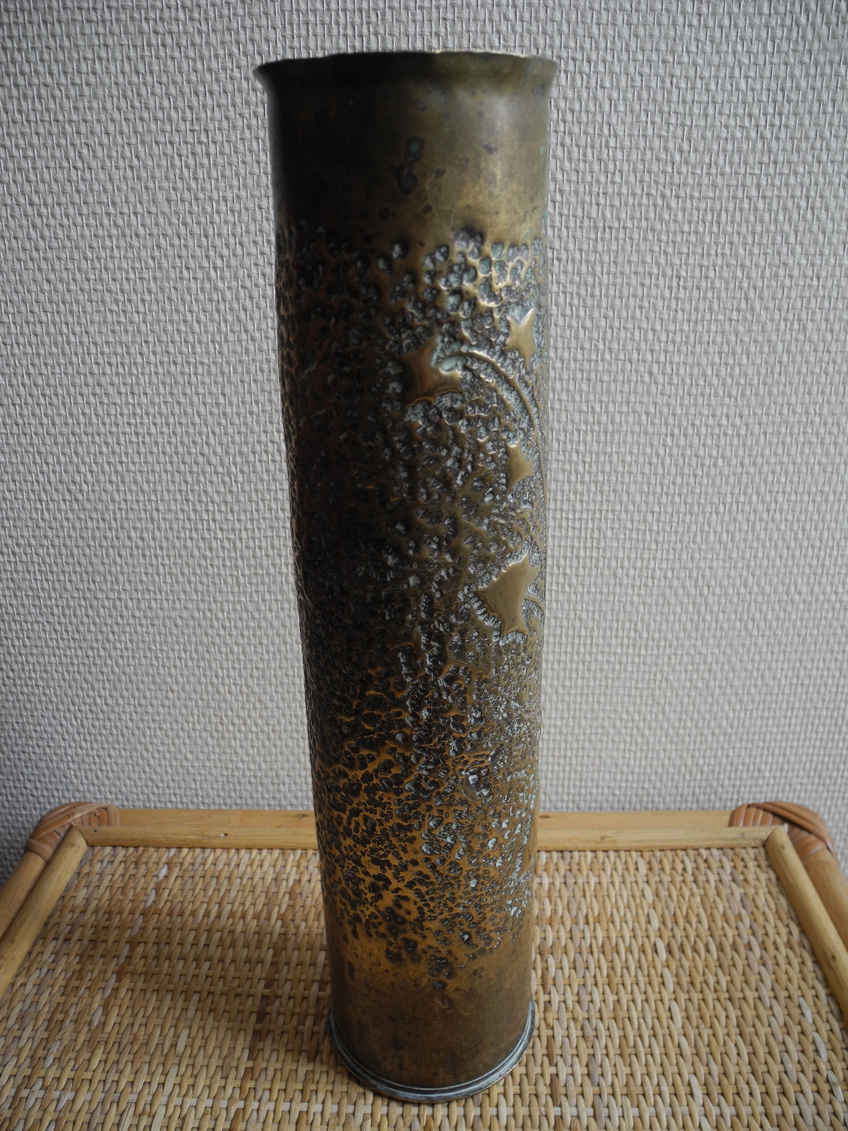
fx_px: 915
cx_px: 424
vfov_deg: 63.4
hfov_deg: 49.7
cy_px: 566
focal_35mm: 28
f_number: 2.8
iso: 100
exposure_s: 1/48.3
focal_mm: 6
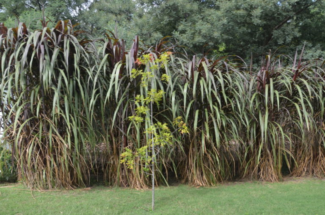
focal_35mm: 32
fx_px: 284
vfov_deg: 41.6
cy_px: 108
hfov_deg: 59.6
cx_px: 162
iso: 110
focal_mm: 21
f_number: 8
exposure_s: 1/60
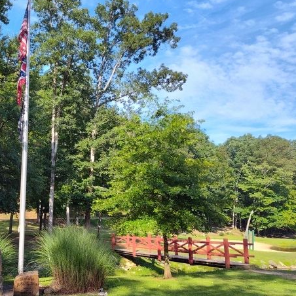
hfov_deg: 43.5
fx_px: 348
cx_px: 52
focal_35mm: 36
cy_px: 157
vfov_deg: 46.0
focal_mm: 5.56
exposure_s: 1/860
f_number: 1.8
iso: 100
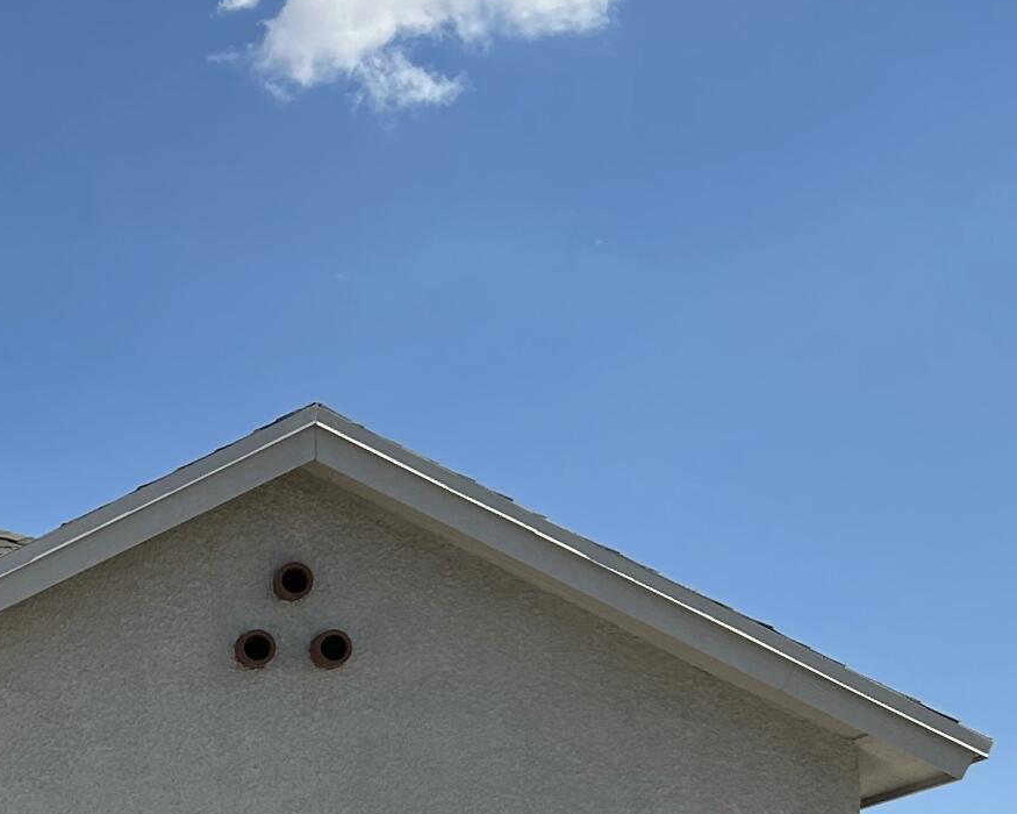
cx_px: -336
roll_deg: -0.9
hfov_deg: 20.0
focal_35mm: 87
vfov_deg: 17.0
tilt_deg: +5.4
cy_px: 920
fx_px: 2619
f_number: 1.5
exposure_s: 1/5587
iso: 50
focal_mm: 5.7
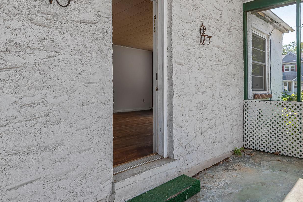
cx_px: 164
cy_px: 93
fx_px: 210
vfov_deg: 51.1
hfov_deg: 71.4
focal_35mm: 25
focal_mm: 15
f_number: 5.6
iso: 125
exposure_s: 1/250
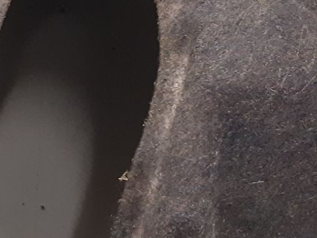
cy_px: 88
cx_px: -80
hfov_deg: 17.2
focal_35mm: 108
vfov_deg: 13.7
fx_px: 989
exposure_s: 1/50
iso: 200
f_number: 1.7
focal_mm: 3.93
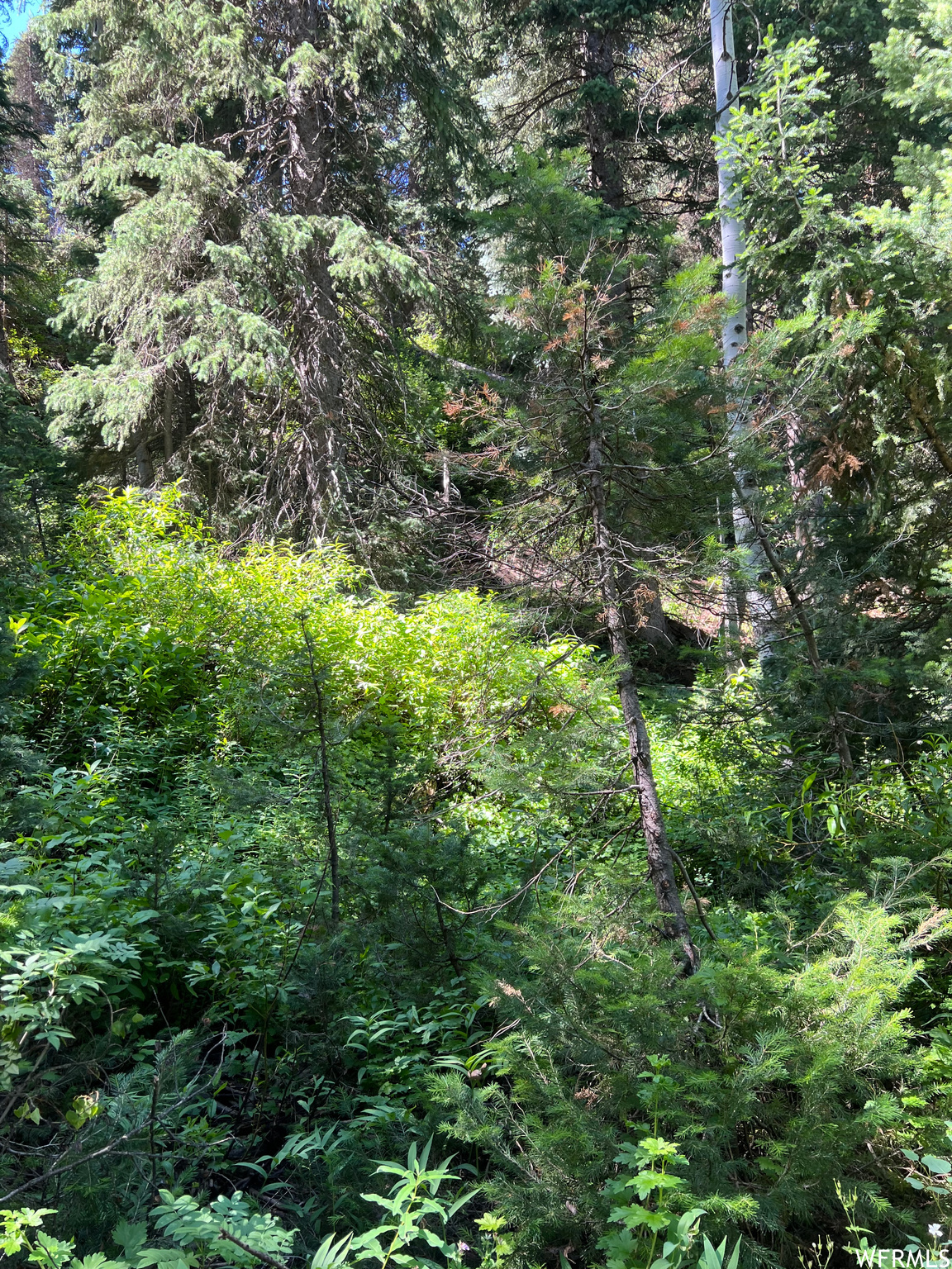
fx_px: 953
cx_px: 476
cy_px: 634
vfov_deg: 67.3
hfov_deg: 53.1
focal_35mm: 26
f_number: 1.5
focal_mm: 5.7
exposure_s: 1/123
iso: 32
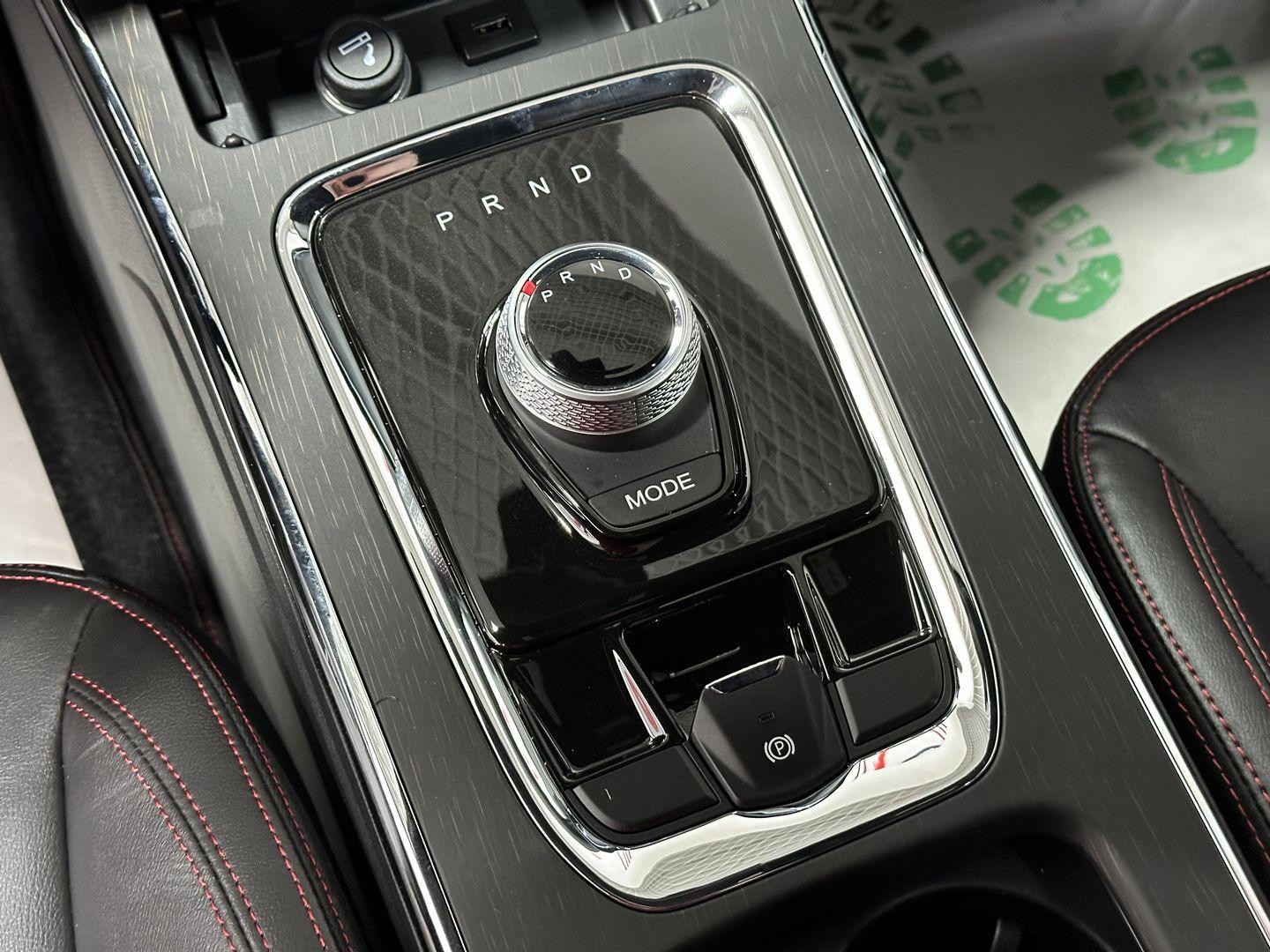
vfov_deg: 30.3
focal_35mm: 48
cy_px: 476
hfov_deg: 39.7
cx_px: 635
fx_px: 1761
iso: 500
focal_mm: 6.86
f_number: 1.78
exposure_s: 1/33
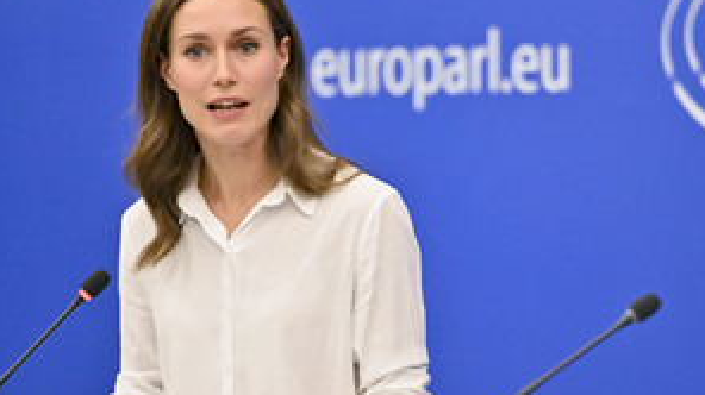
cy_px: 209
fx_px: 5959
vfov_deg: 3.8
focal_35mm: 319
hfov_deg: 6.8
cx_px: 525
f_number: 2.8
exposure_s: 1/800
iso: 5000
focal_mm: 200
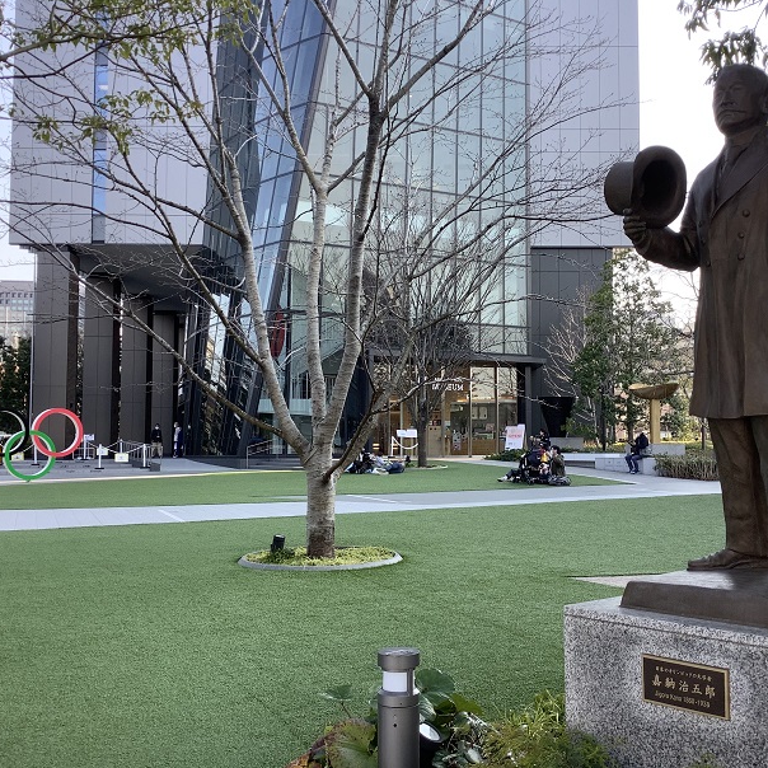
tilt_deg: +3.7
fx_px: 929
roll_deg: +0.3
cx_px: 423
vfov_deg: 44.9
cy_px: 384
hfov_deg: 44.9
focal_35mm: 37
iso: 25
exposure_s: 1/190
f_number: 2.4
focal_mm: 3.3
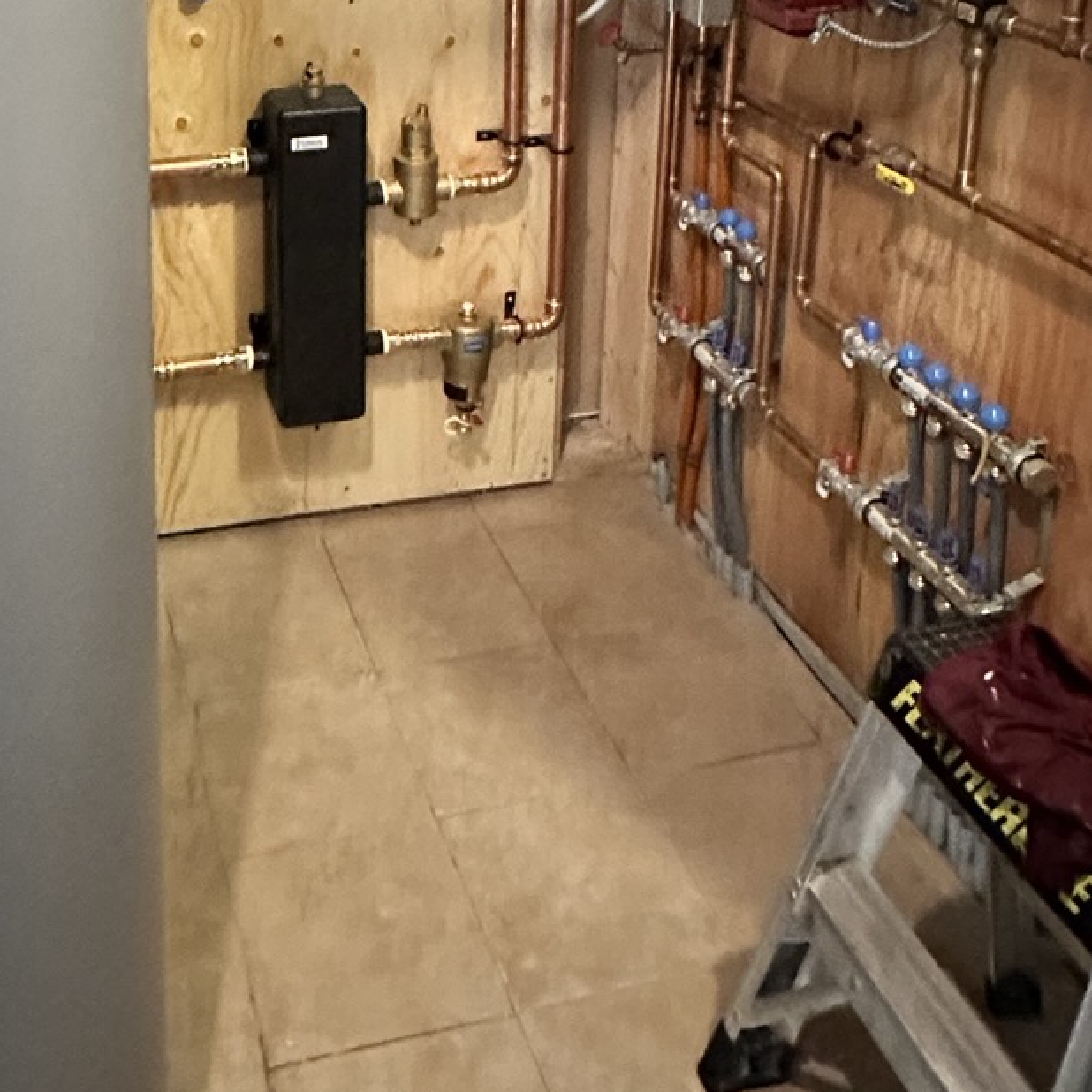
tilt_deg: -13.7
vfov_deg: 36.2
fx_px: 1463
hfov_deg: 40.1
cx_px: 316
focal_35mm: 41
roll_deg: +0.4
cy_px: -41
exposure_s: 1/40
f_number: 2.2
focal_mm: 2.22
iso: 1000
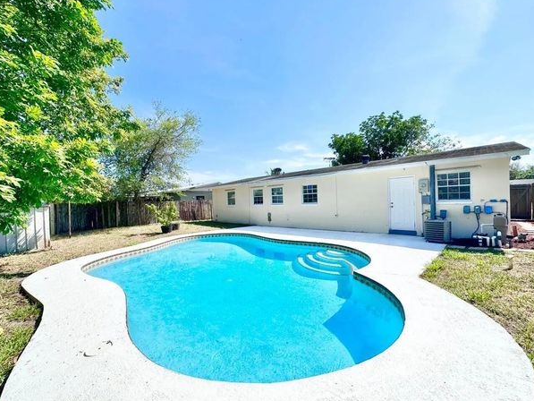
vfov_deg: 81.8
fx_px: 231
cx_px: 266
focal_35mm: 15
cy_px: 203
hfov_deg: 98.2
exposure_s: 1/3300
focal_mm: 2.22
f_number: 2.2
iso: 50
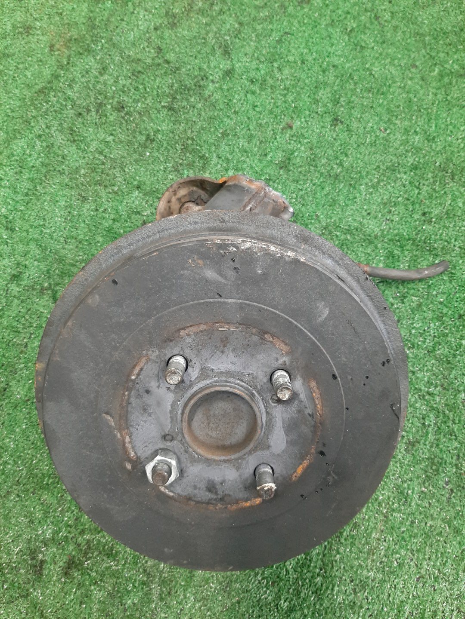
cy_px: 310
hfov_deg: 53.1
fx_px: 466
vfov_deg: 67.3
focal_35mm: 26
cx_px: 232
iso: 171
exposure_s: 1/25
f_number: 1.7
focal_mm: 3.93
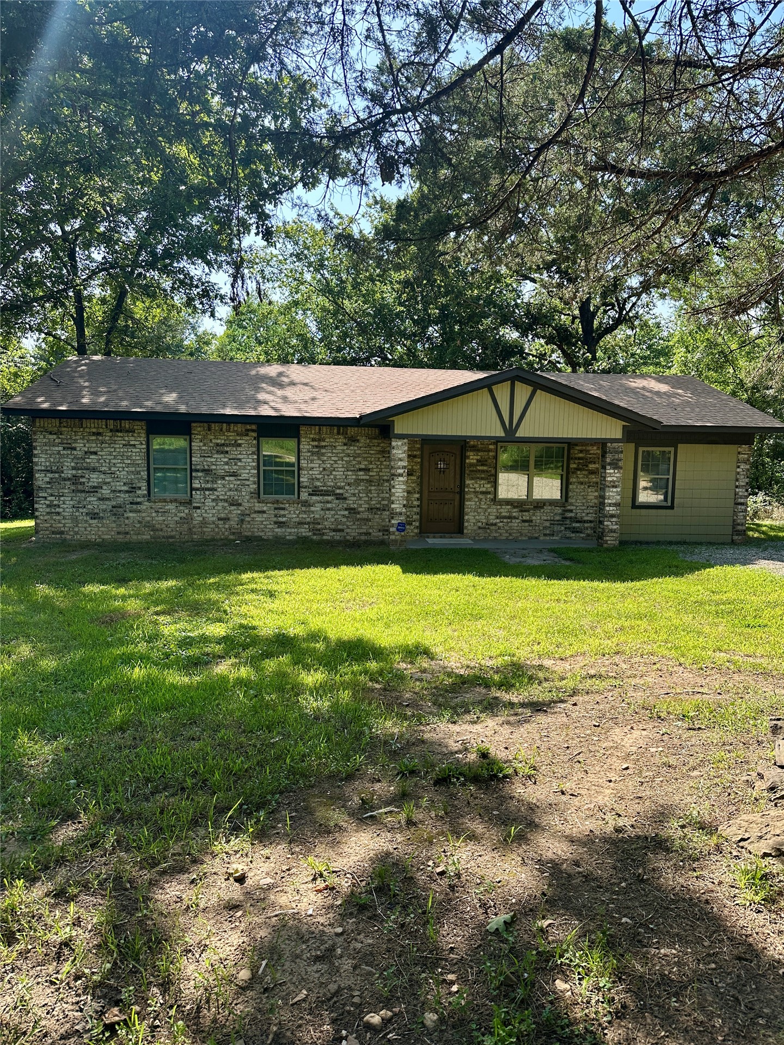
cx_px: 392
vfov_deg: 71.6
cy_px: 522
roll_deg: -1.3
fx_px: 725
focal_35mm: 24
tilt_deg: -5.3
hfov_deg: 56.8
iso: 80
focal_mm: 6.86
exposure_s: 1/1453
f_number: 1.78
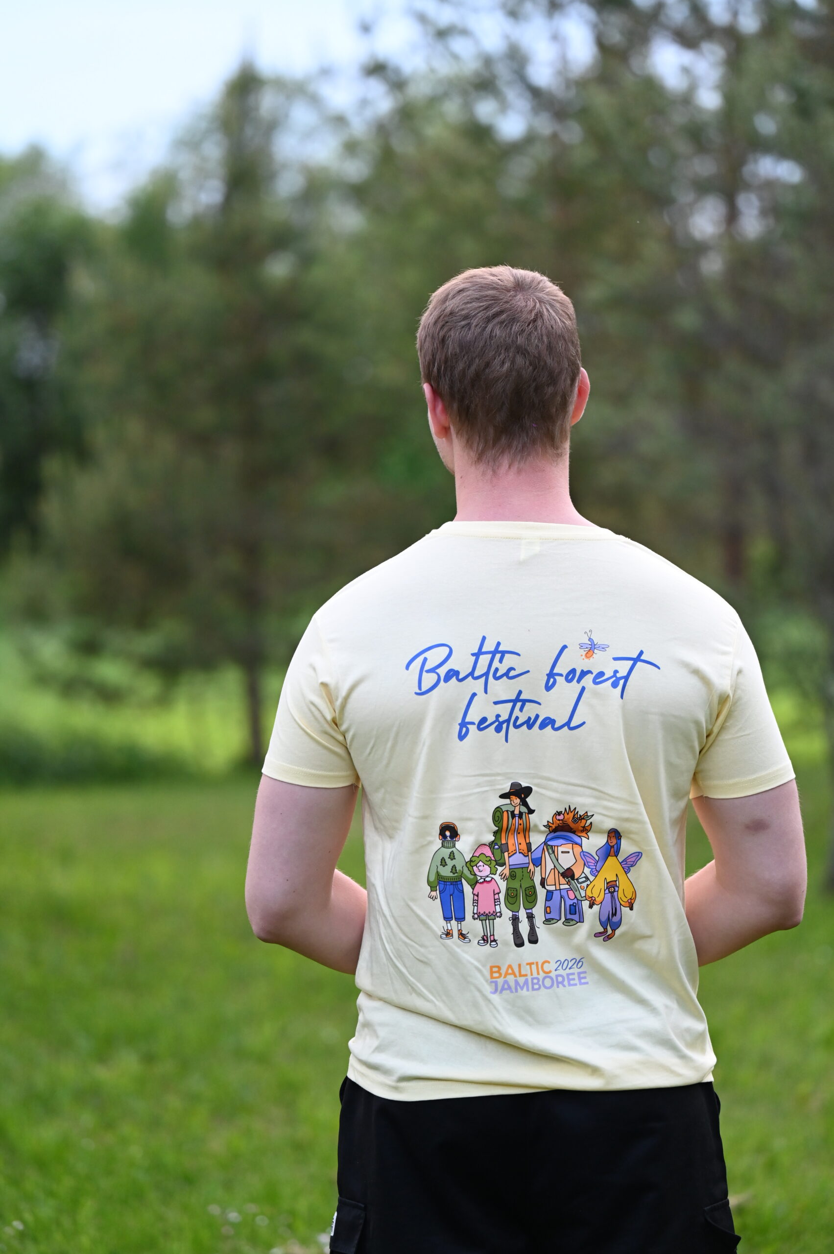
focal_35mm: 100
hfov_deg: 13.7
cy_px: 627
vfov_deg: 20.4
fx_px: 3480
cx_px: 417
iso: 2000
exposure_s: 1/800
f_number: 2.8
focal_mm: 100
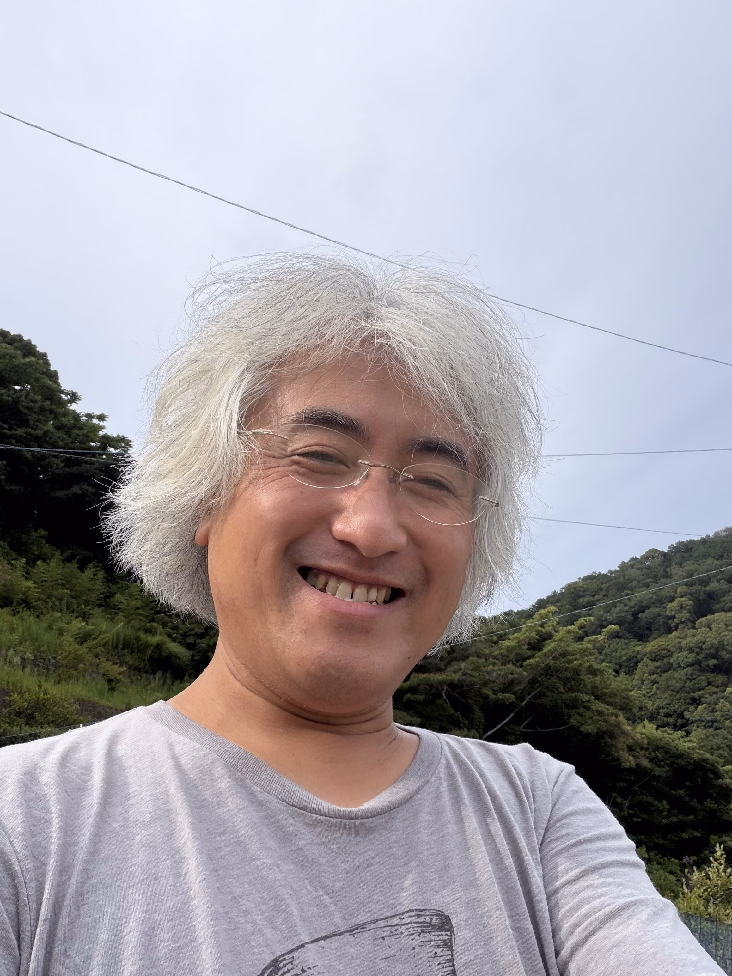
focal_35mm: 30
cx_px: 366
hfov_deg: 46.8
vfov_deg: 60.0
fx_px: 846
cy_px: 488
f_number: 1.9
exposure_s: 1/826
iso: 40
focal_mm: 2.71
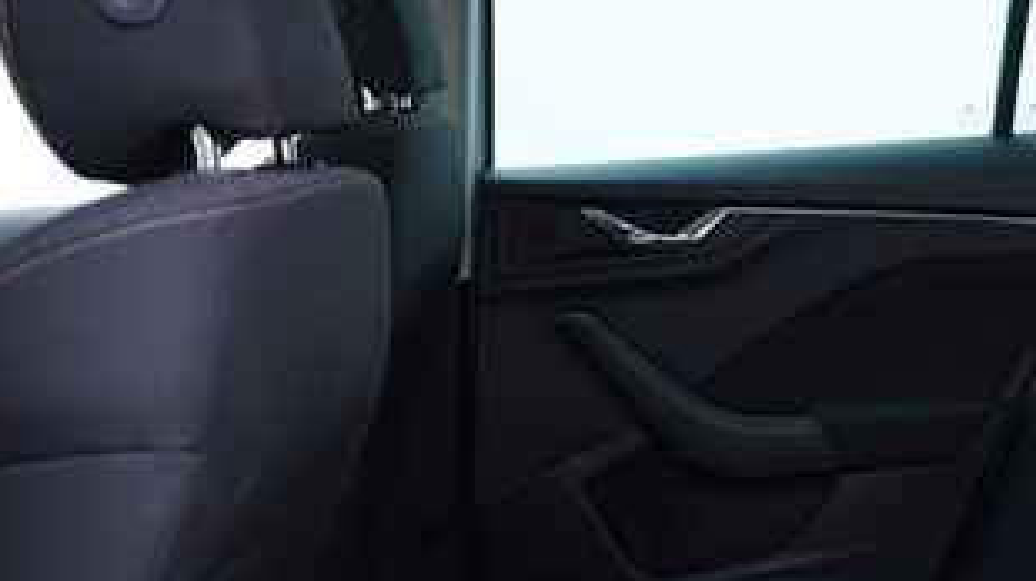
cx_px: 832
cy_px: 369
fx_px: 1840
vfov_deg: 17.9
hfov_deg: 30.7
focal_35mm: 67
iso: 200
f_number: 2.8
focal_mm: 24
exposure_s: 1/40
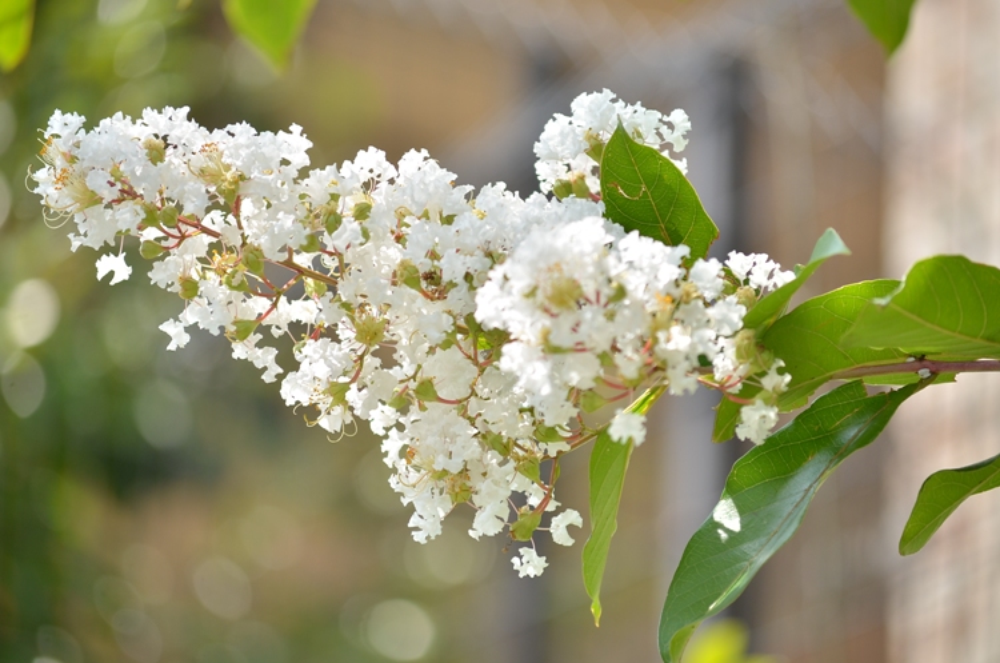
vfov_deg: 7.6
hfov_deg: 11.4
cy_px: 332
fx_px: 4990
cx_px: 500
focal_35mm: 180
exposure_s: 1/250
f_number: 4.8
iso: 100
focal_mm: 120
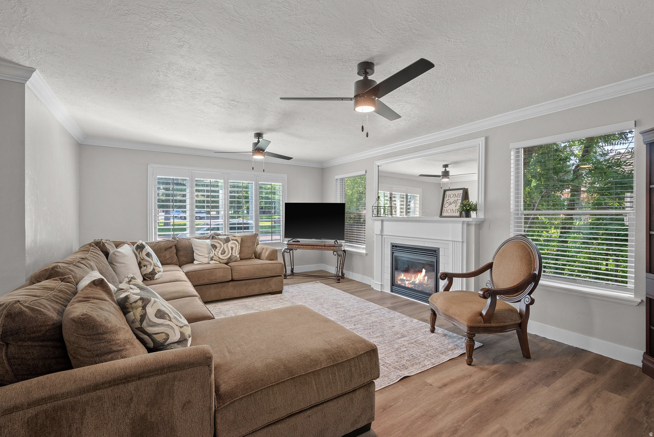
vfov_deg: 73.8
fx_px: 291
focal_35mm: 16
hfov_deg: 96.7
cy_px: 218
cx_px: 327
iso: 500
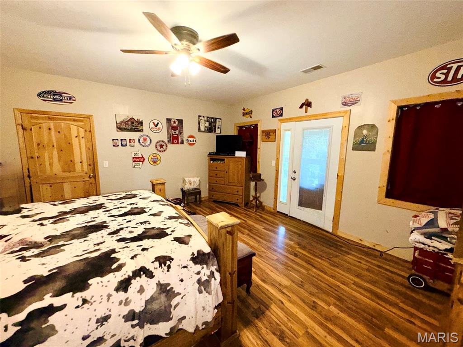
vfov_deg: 85.7
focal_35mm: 14
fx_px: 187
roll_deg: -0.8
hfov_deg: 102.1
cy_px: 174
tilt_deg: -8.6
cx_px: 232
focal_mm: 2.22
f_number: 2.2
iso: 200
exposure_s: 1/60
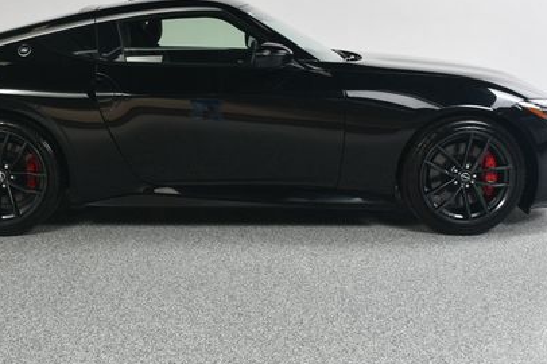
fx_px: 789
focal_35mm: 52
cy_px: 128
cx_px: 229
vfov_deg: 25.8
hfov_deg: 38.1
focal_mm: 22
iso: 100
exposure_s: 1/160
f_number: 9
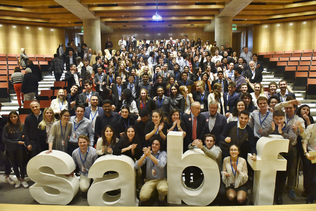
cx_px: 158
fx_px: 211
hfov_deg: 73.7
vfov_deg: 53.1
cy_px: 106
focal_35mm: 24
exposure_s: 1/80
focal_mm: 24
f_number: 3.5
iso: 3200
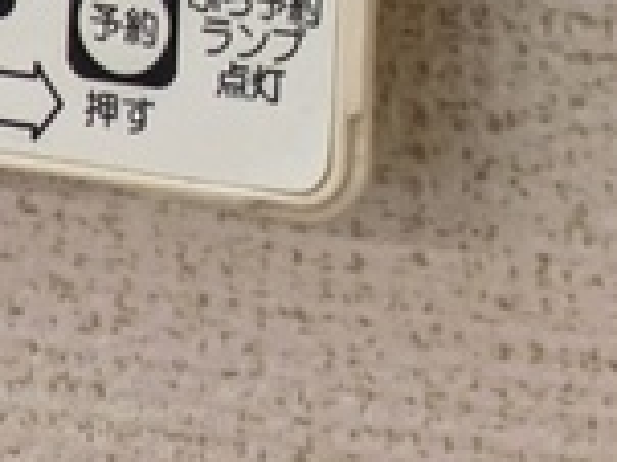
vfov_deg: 4.5
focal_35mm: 324
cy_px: -756
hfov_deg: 6.1
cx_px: 25
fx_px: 5770
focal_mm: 5.43
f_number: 1.89
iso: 630
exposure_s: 1/120
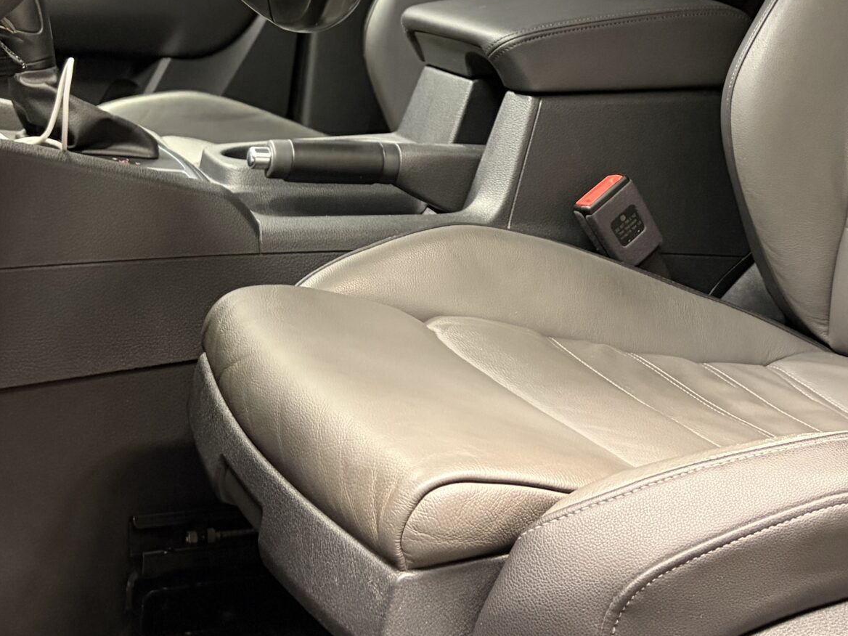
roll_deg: -1.1
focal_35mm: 57
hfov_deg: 33.6
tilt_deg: -3.4
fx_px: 1396
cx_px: 545
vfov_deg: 24.6
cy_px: 16
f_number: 1.6
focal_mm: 5.96
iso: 400
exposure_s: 1/33
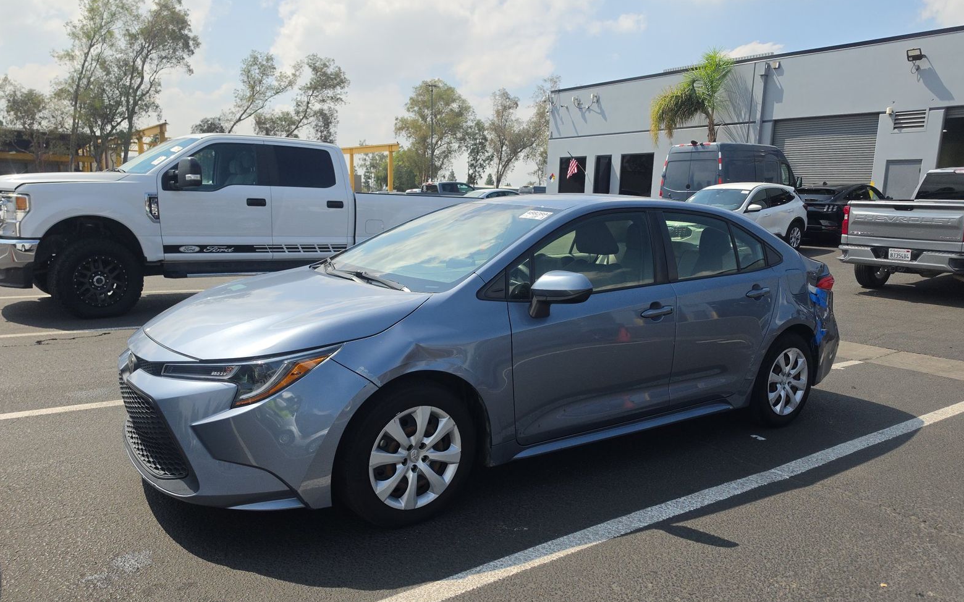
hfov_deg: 72.5
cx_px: 483
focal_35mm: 25
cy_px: 337
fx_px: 657
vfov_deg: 49.2
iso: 65
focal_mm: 6.5
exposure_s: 1/7940
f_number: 1.4
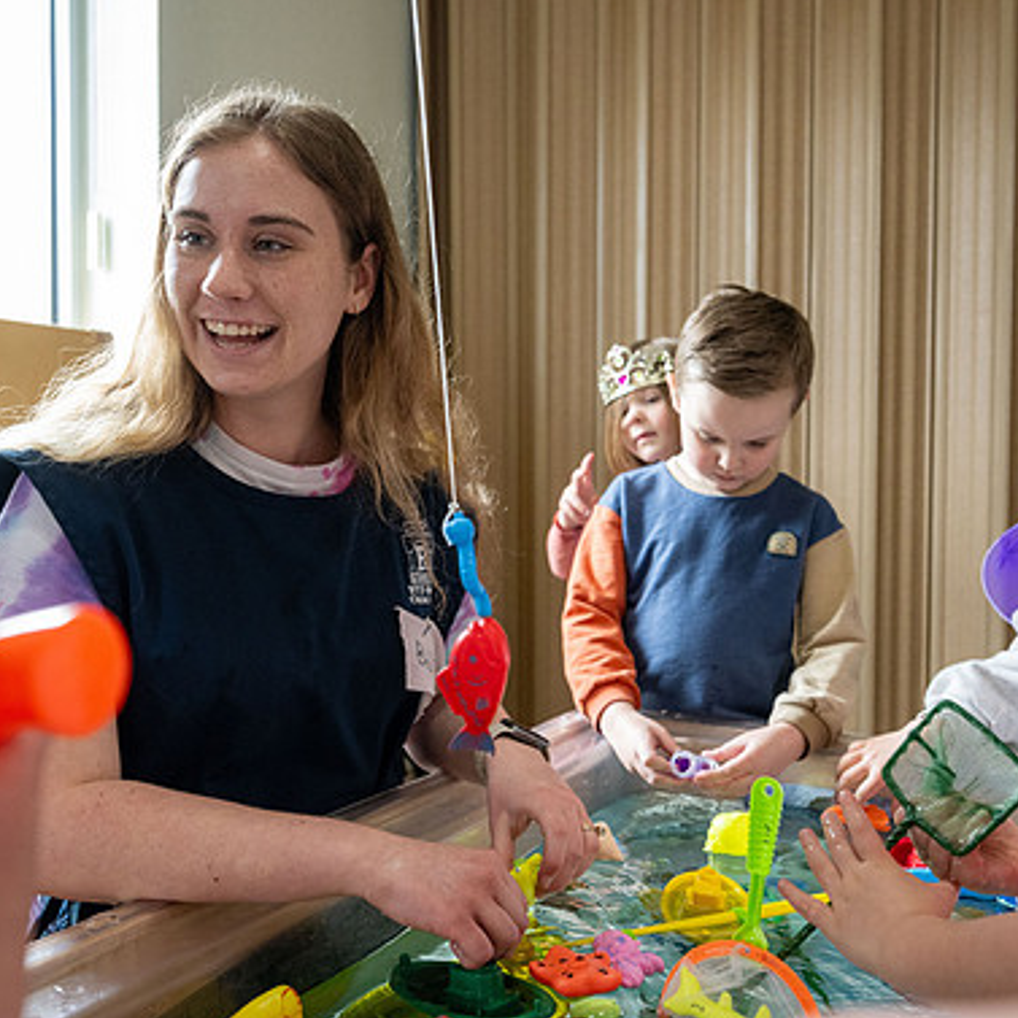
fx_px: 1131
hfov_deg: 48.4
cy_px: 512
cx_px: 470
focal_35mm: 34
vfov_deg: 48.5
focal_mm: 26
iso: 2000
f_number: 4
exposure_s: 1/500
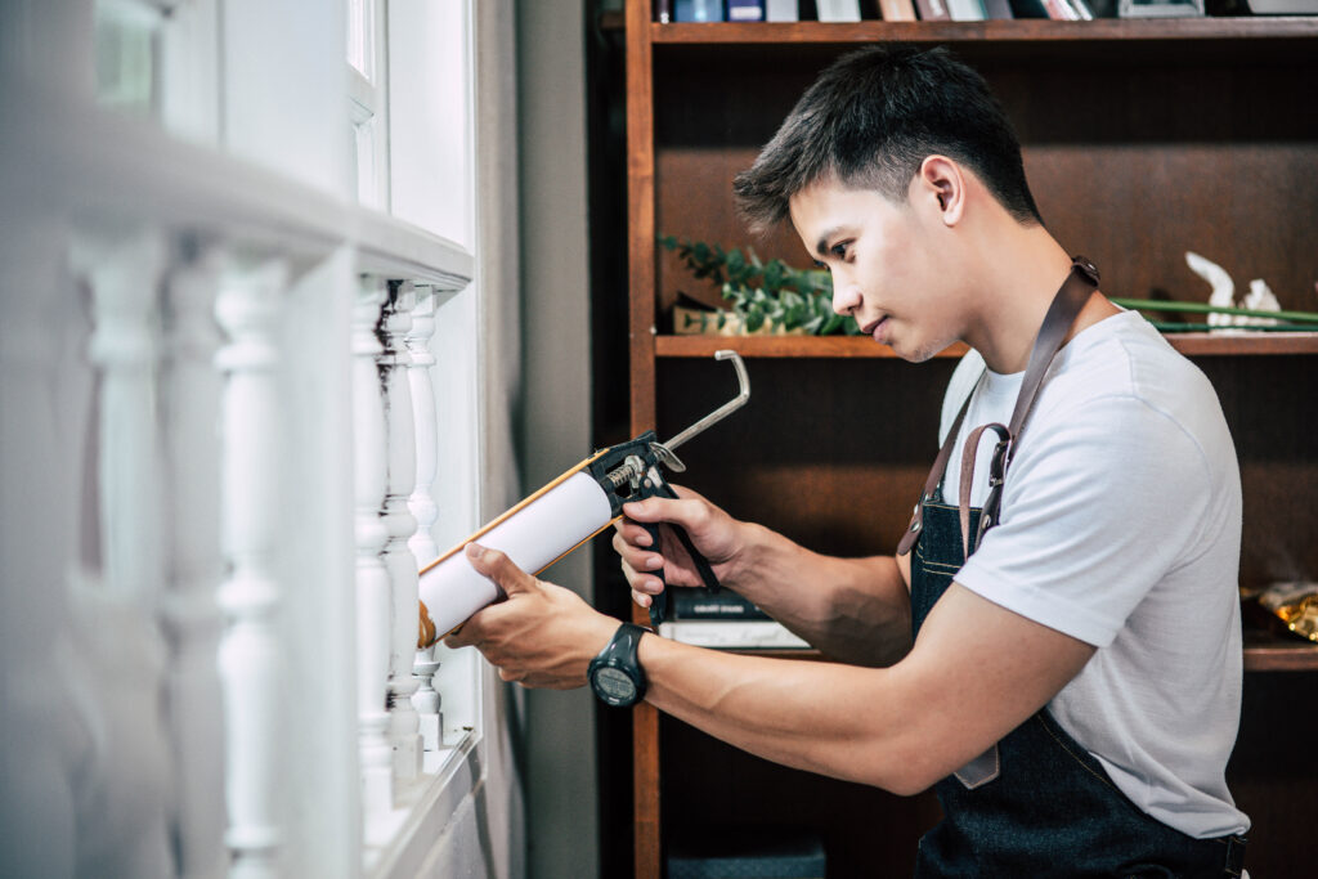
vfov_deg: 16.1
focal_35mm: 85
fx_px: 3112
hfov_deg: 23.9
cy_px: 440
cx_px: 659
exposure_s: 1/160
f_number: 2
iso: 400
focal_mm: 85
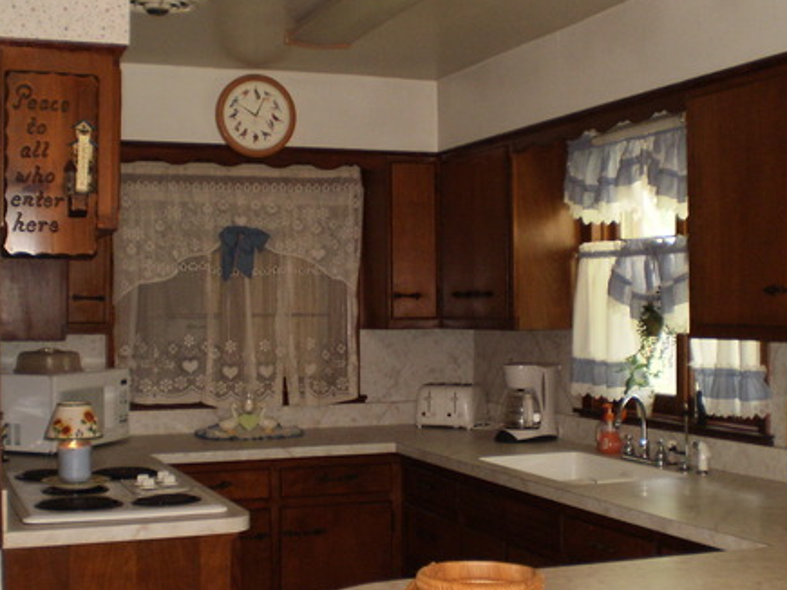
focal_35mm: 53
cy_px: 322
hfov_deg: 36.2
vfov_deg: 27.5
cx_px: 387
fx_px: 1205
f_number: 3.1
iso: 160
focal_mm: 6.3
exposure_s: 1/30
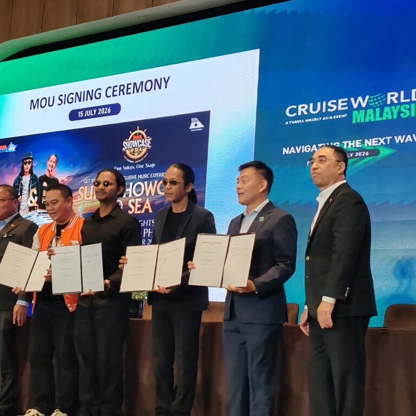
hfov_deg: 26.9
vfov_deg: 26.9
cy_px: 208
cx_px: 204
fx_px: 870
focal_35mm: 64
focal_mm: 6.12
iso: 400
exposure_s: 1/100
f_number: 1.9
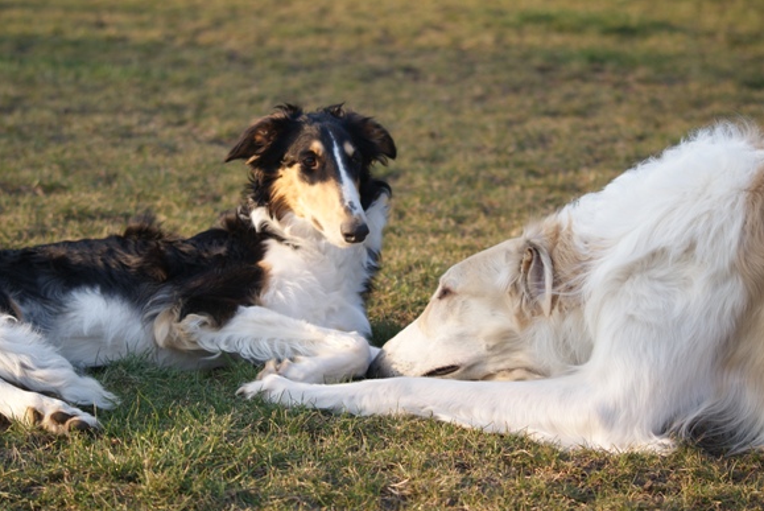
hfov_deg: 17.6
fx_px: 2464
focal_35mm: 116
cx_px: 414
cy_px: 238
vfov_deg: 11.8
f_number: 4
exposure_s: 1/250
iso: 100
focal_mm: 70
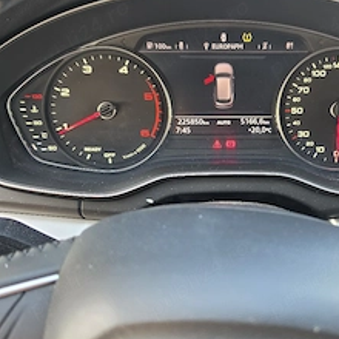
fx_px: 410
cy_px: 177
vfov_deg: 44.9
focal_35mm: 37
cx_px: 230
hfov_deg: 44.2
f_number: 1.4
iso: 50
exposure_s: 1/50.8
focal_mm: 6.5
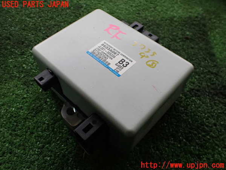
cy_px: 85
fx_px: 196
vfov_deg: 46.8
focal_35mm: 30
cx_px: 113
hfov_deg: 60.0
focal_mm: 5.4
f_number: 2.3
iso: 320
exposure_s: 1/125
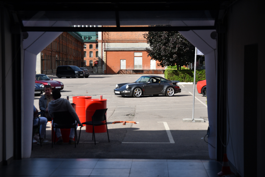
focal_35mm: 75
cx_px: 132
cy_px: 88
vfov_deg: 18.2
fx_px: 552
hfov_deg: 27.0
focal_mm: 50
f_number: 2.8
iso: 320
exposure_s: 1/8000
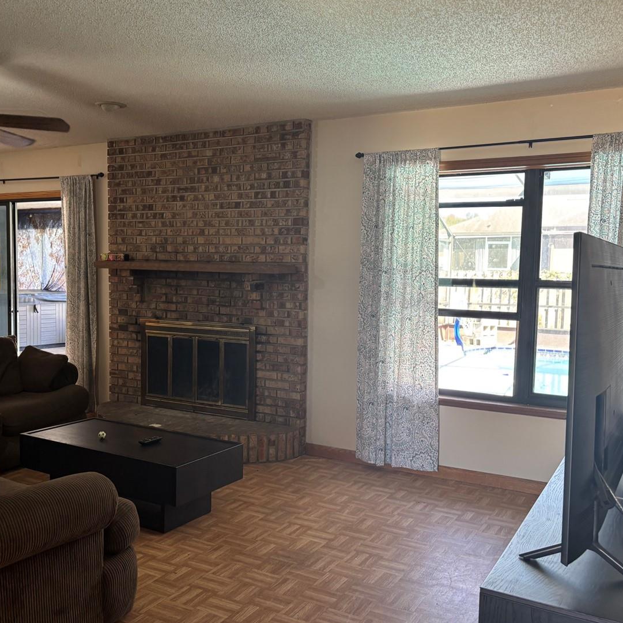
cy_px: 316
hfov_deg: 48.2
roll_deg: -1.0
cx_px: 254
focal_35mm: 34
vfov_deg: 48.4
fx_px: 692
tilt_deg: -5.0
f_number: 1.6
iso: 125
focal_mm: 5.96
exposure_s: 1/60
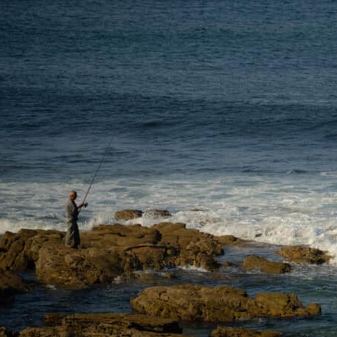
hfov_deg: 5.0
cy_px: 145
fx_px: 3833
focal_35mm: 348
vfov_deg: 5.0
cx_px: 333
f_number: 2.8
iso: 125
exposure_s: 1/4000
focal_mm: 180
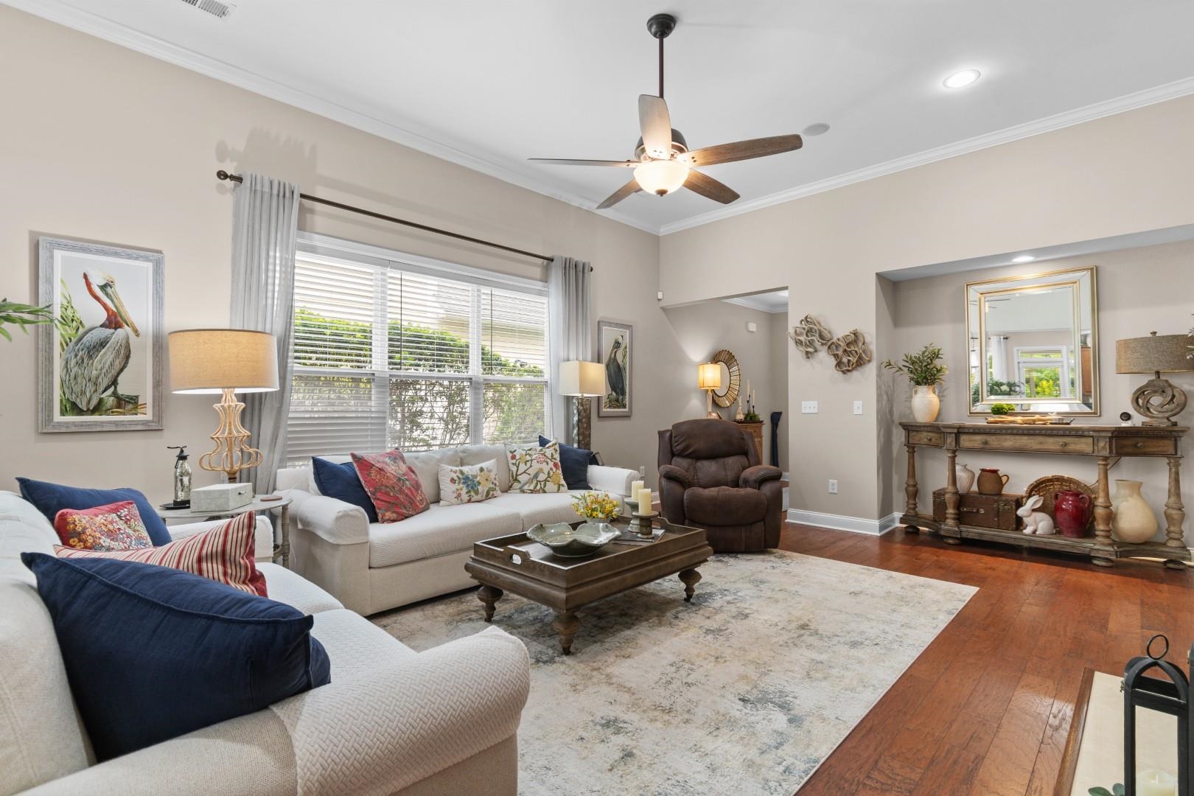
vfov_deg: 73.7
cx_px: 597
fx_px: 531
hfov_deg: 96.7
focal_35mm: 16
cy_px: 398
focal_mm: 11
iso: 100
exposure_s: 1/10
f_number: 4.8
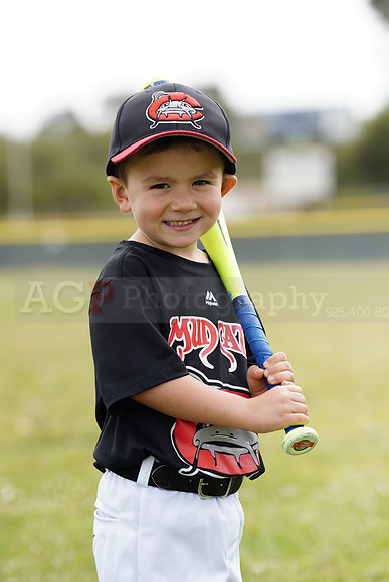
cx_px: 194
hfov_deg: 6.9
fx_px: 3239
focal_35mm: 200
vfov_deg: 10.3
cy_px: 291
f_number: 5.6
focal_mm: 200
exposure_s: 1/250
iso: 100
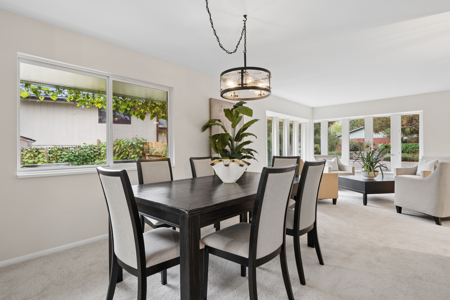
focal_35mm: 19
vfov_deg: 64.6
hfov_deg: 86.9
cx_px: 225
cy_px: 150
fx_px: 238
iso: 500
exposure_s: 1/5
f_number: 8
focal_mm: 19
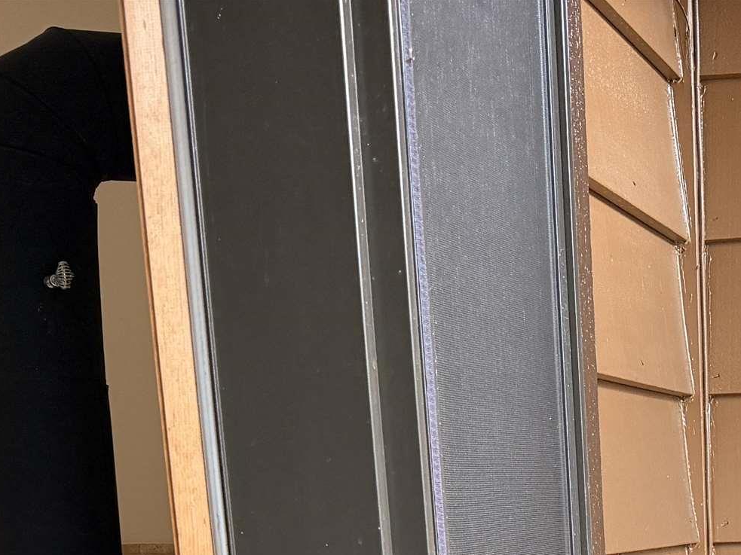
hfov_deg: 24.8
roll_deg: +1.3
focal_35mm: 75
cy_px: 866
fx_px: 1605
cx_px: 739
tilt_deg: -12.9
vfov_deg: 17.4
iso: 200
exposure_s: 1/117
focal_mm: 6.76
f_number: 1.78
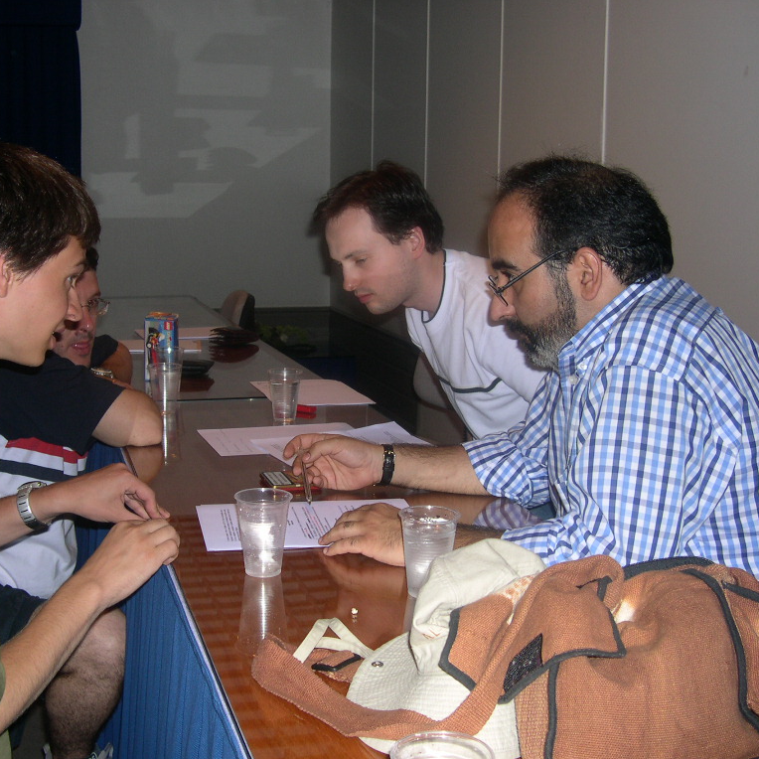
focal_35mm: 45
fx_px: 1116
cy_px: 379
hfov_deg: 37.4
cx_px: 303
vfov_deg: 37.6
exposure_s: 1/60
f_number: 2.8
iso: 100
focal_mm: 8
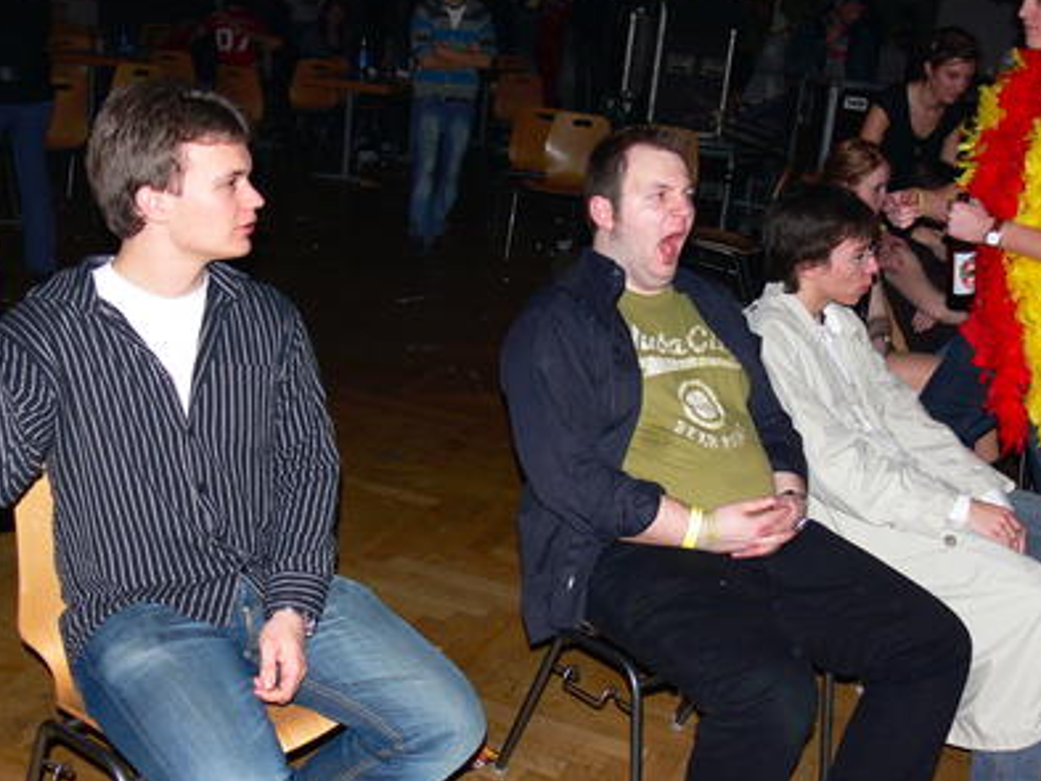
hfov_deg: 44.7
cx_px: 562
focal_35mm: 42
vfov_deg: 34.3
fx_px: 1263
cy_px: 429
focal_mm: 7.4
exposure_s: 1/30
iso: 100
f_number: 2.8
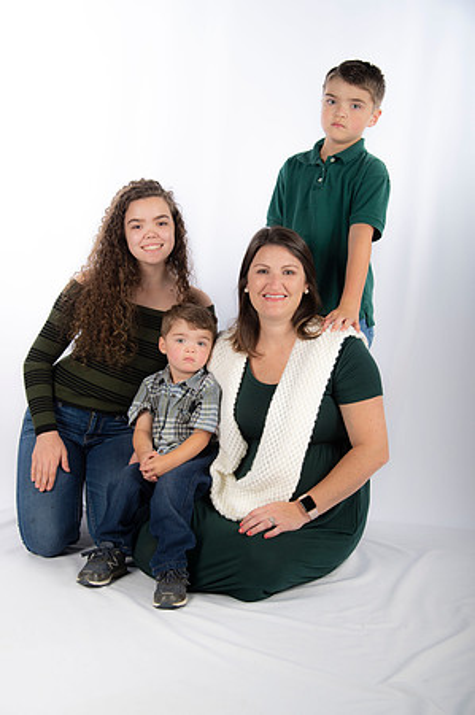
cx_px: 238
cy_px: 358
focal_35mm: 48
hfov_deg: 28.0
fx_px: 952
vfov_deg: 41.2
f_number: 5.6
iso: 100
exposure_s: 1/200
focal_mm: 48
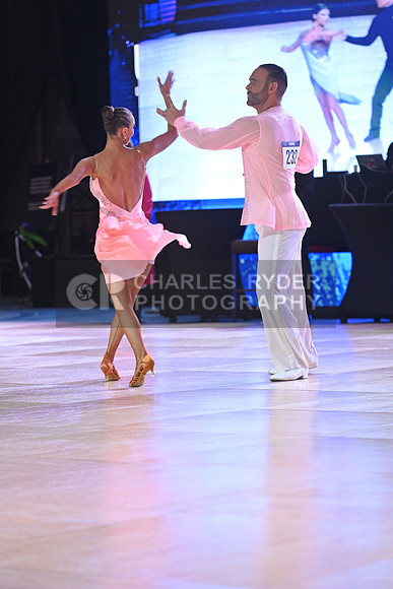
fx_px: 2373
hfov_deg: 9.5
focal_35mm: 145
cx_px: 196
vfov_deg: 14.2
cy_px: 294
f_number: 4
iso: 2000
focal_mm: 145
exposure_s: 1/250
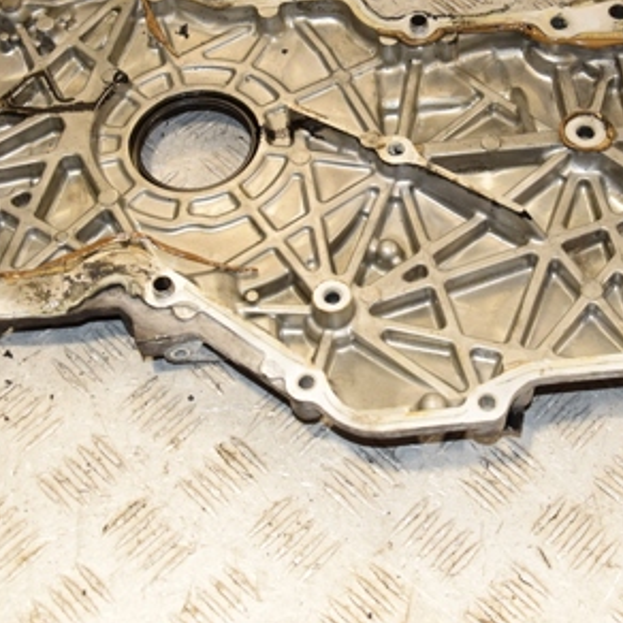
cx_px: 410
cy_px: 171
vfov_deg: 25.5
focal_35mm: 67
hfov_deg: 25.6
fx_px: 1364
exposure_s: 1/200
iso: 800
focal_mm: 24
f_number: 6.3
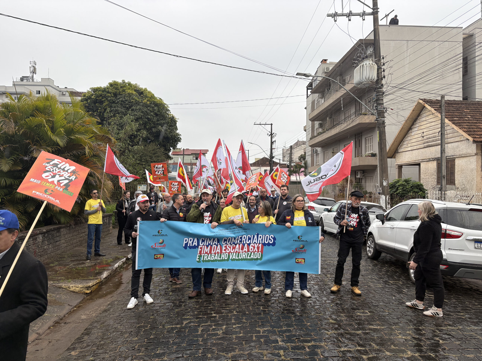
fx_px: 362
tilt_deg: +0.6
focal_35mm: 26
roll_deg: +0.1
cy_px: 180
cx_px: 241
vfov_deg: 53.1
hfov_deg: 67.3
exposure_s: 1/515
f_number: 1.6
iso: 50
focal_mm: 5.96
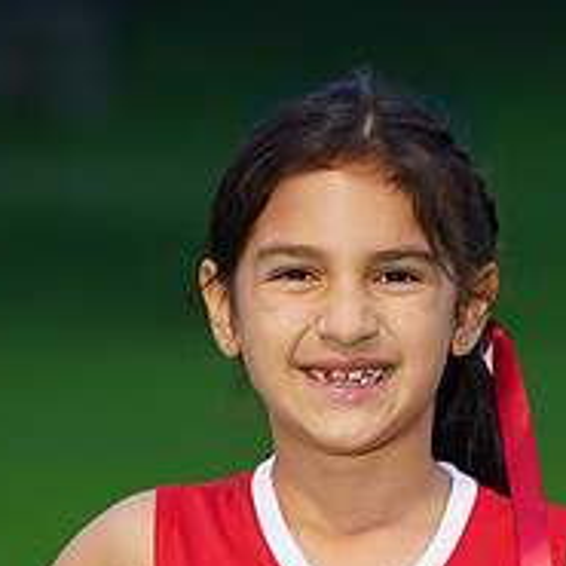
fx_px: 10914
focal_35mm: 590
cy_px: 688
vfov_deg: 3.0
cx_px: 355
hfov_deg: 3.0
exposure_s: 1/20
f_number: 5.6
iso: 320
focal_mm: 221
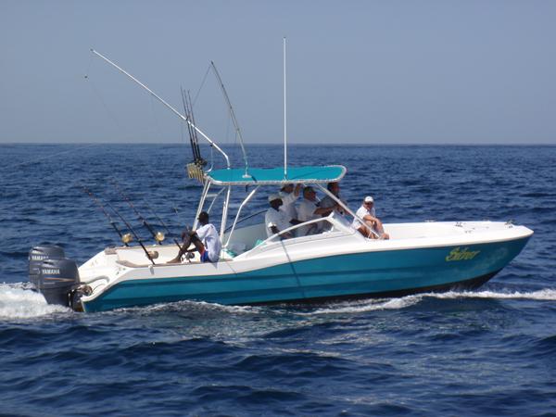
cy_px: 208
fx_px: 1638
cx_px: 278
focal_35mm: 102
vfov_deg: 14.5
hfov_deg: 19.3
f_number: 6.3
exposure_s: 1/400
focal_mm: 18.2
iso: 64
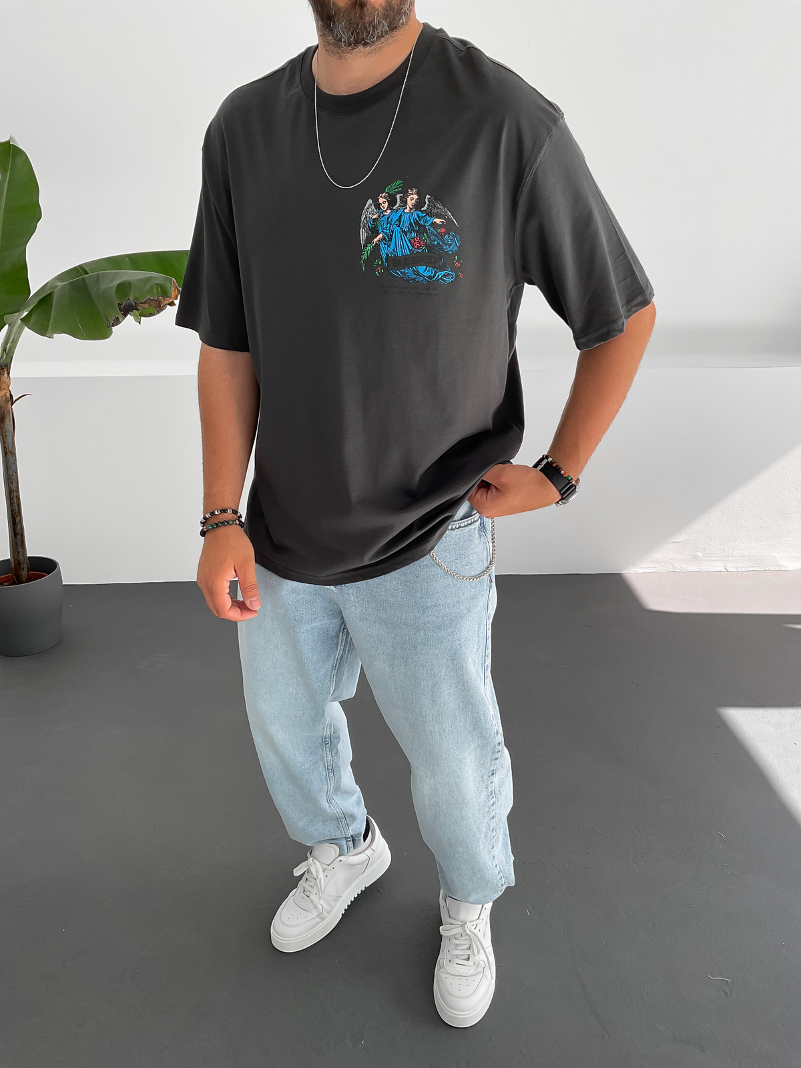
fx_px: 895
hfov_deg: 48.2
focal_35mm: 29
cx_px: 400
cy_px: 534
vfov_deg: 61.7
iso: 16
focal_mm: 3
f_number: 1.8
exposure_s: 1/190
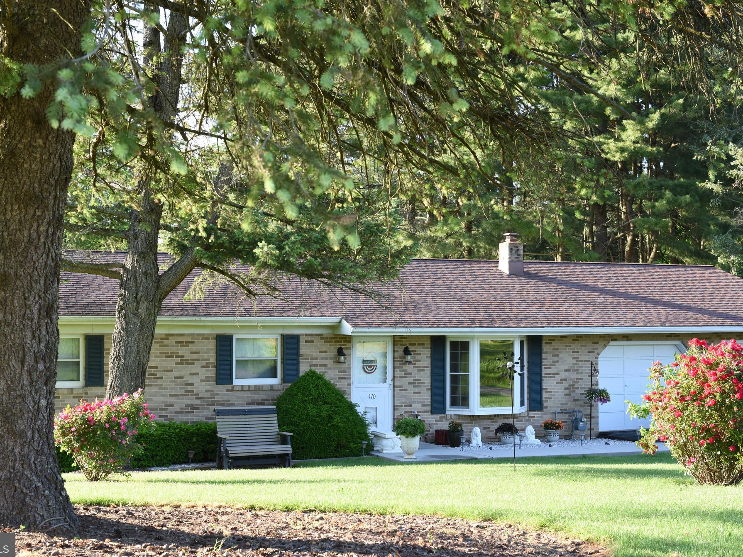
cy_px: 280
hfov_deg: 34.9
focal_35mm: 55
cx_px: 348
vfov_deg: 26.6
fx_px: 1181
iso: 640
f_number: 8
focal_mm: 50
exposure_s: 1/160
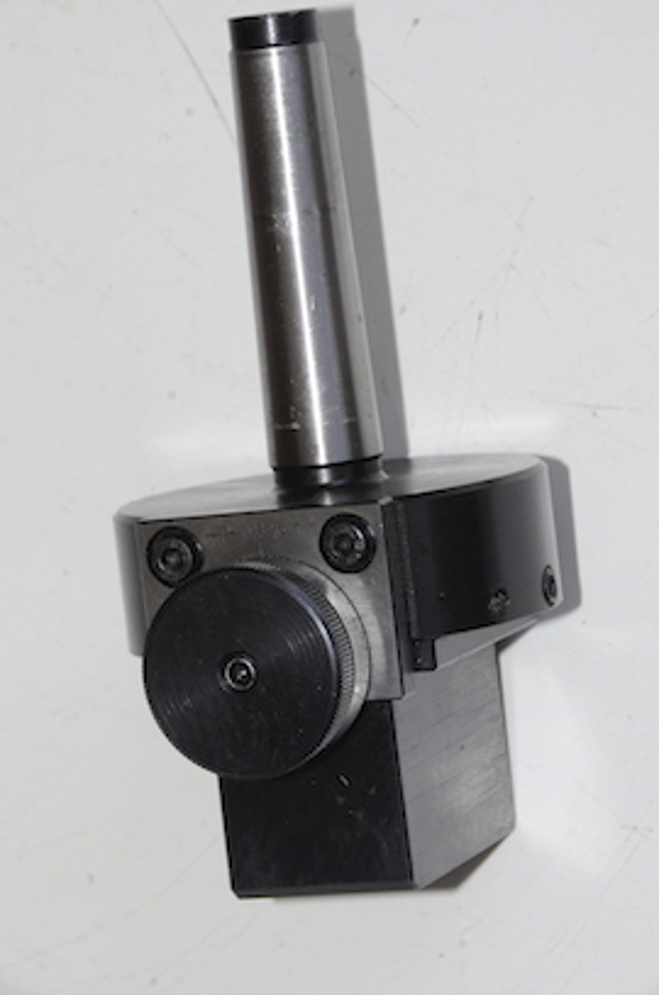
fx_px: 8279
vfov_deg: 6.9
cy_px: 498
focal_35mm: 300
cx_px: 330
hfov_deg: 4.6
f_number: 14
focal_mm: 200
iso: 800
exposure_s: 1/60
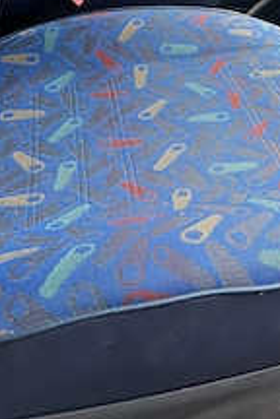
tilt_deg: -20.0
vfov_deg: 37.2
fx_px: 583
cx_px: 274
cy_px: 47
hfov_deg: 25.7
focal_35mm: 50
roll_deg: -3.2
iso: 125
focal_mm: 5.1
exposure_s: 1/77
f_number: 1.6
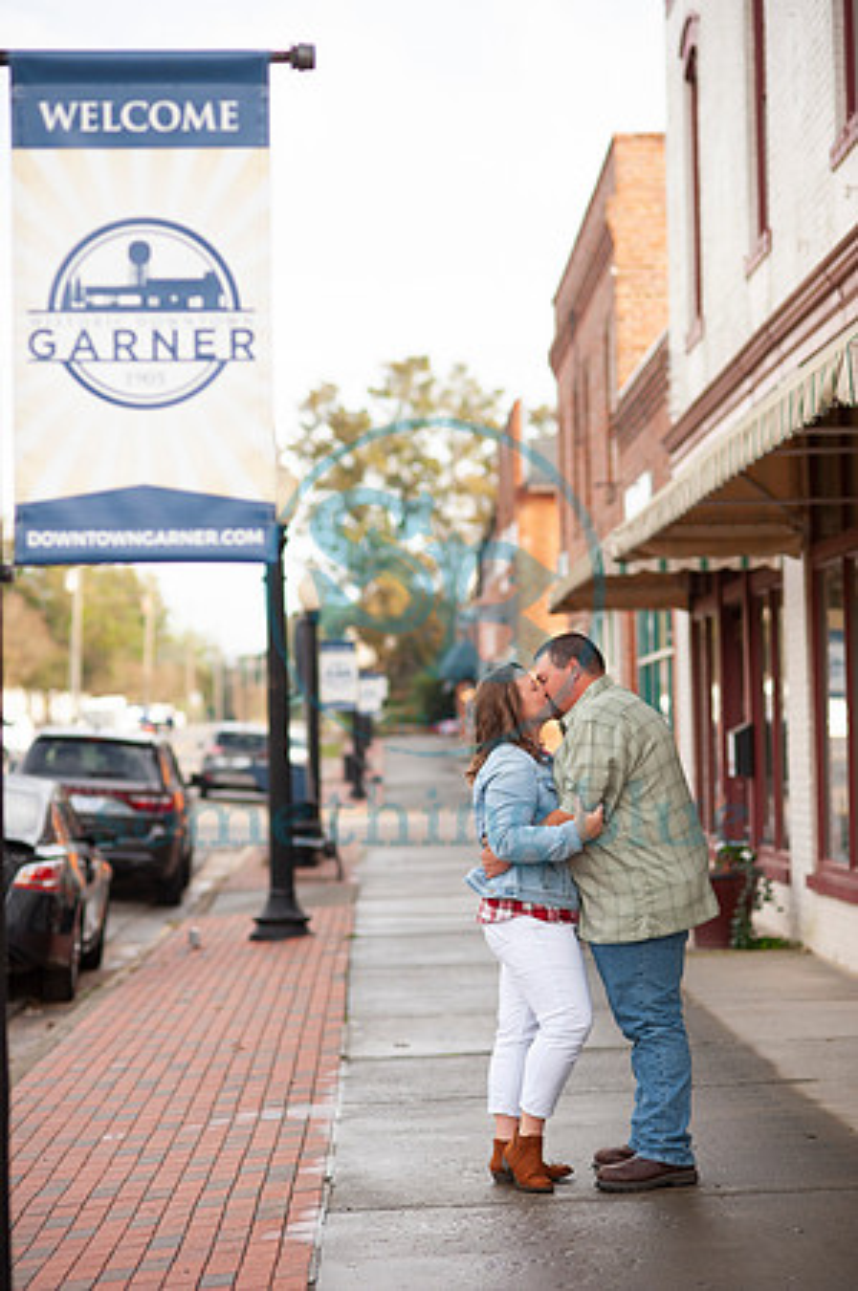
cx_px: 429
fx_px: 3046
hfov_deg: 16.0
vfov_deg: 23.9
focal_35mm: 85
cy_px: 646
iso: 200
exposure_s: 1/800
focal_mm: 85
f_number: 2.8
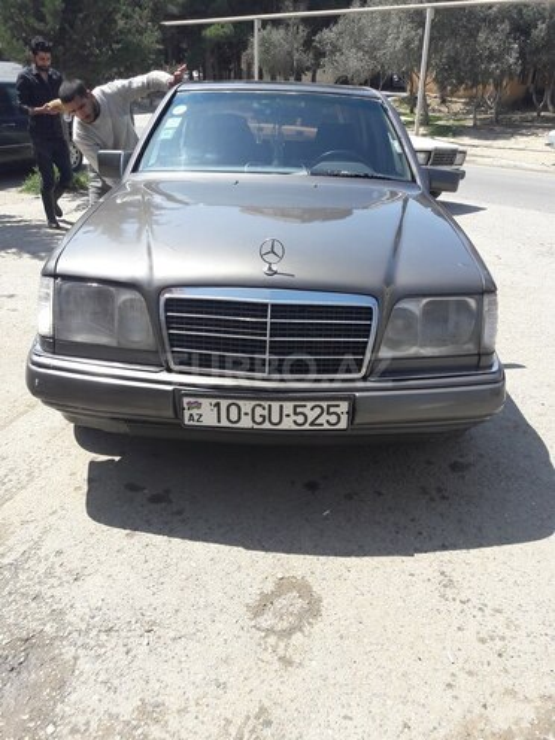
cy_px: 370
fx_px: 599
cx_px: 278
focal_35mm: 28
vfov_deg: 63.4
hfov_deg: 49.7
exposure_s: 1/894
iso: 40
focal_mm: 3.7
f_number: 1.9
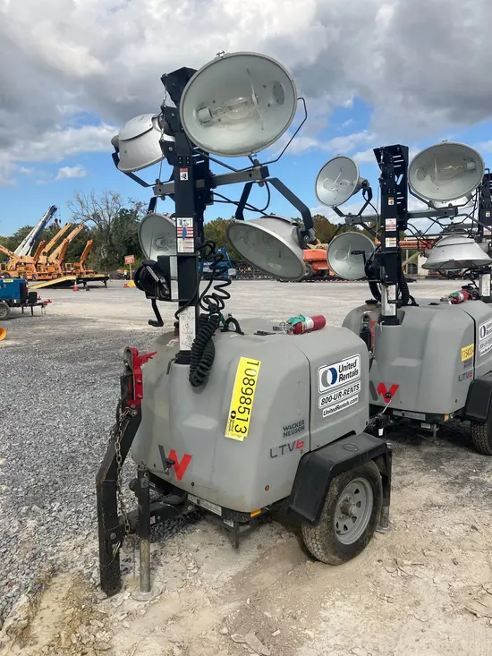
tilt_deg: -4.6
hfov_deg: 49.8
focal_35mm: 28
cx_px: 246
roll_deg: +1.1
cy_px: 328
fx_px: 530
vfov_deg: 63.4
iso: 32
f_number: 1.8
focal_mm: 3.99
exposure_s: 1/1736
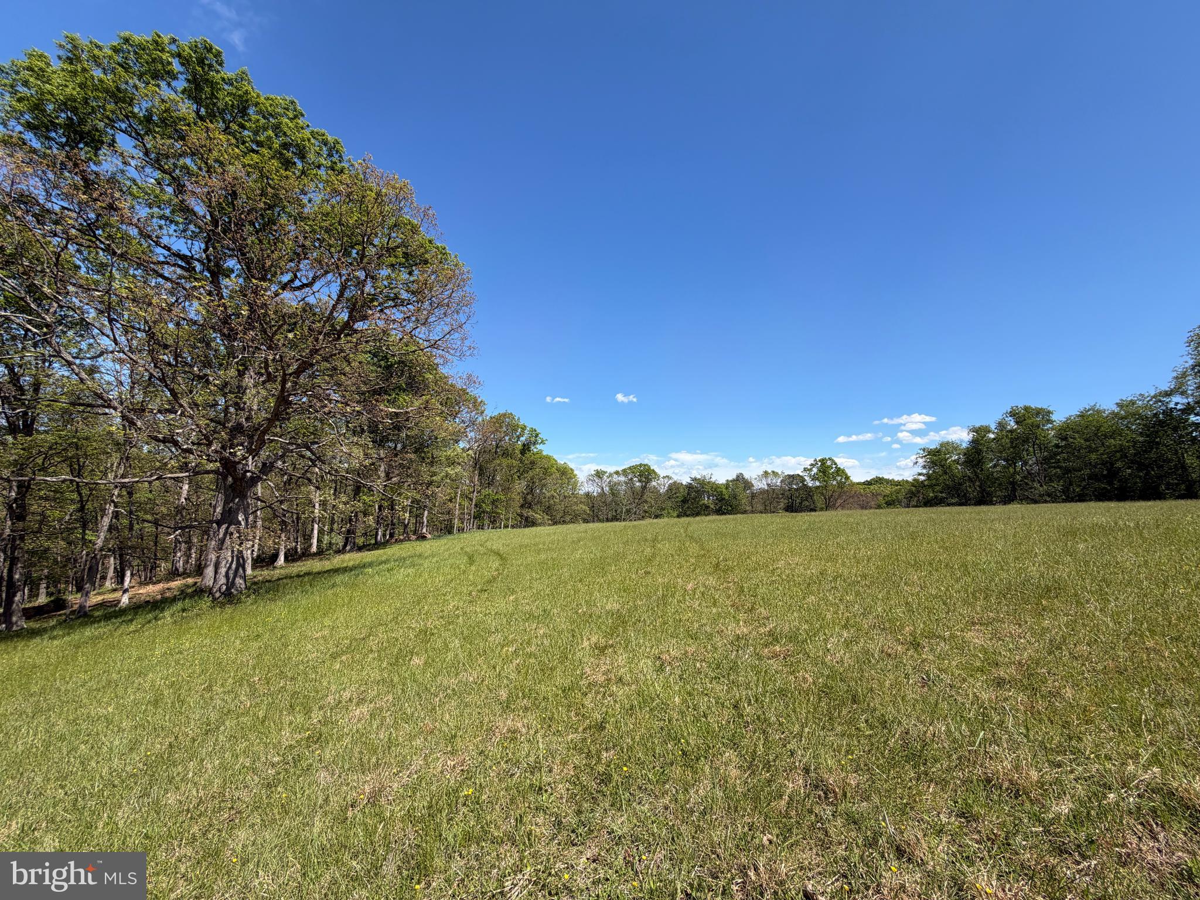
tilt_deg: +6.7
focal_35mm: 14
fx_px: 485
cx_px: 600
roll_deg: -0.4
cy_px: 450
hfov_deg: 102.1
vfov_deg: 85.7
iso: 25
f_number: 2.2
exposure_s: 1/770
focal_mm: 2.22
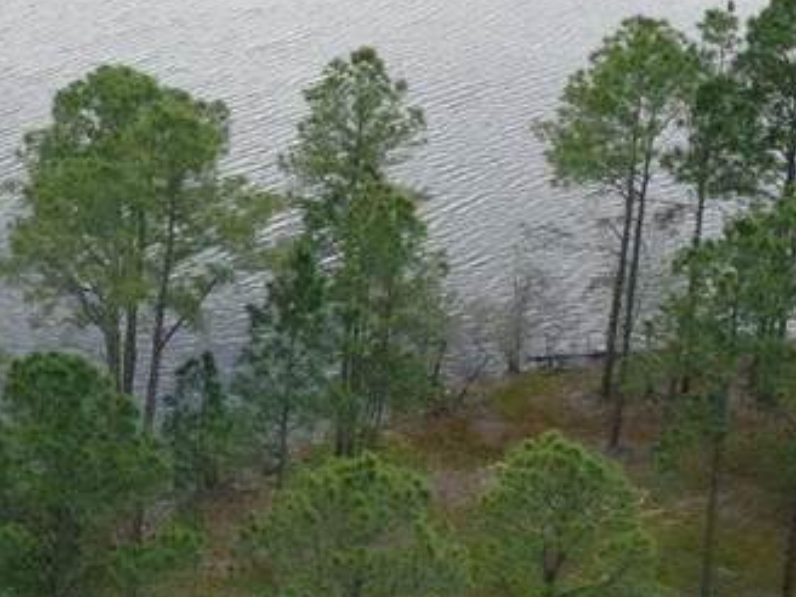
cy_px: 496
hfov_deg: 18.0
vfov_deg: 14.0
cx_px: -78
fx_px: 2414
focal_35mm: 105
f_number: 11
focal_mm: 10.26
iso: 800
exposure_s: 1/15
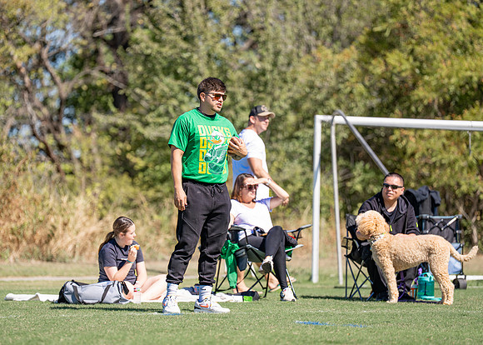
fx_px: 2586
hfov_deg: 10.7
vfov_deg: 7.6
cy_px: 175
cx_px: 208
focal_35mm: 189
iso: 200
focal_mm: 168
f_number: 2.8
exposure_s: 1/3200
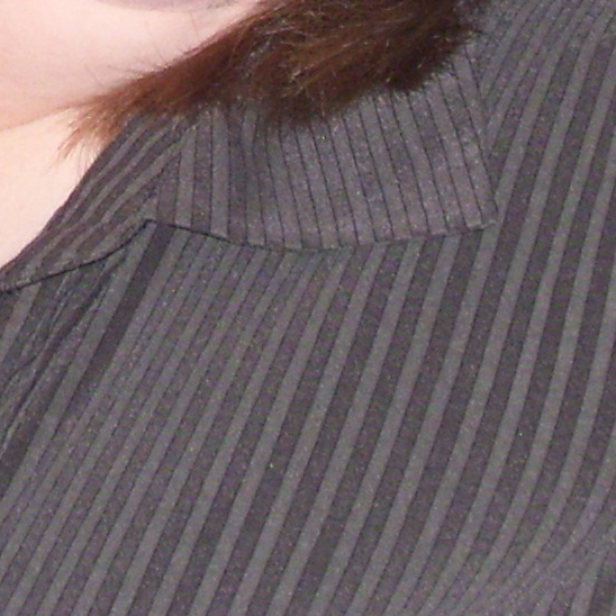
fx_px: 6483
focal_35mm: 322
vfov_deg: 5.4
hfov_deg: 5.4
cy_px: -363
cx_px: 16
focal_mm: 11.6
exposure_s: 1/80
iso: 160
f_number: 4
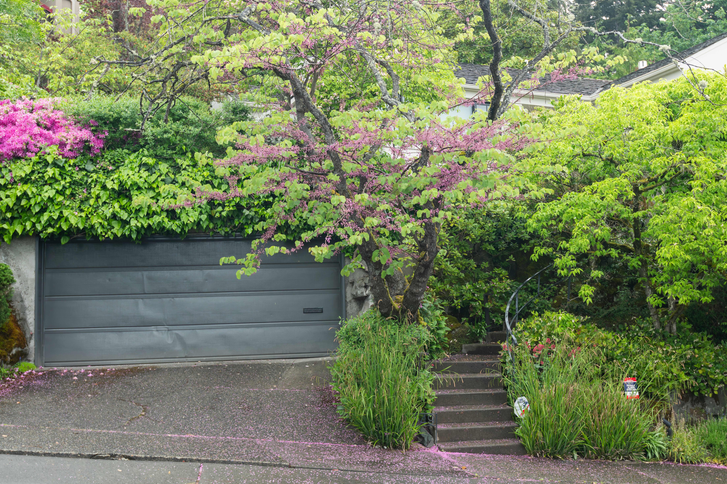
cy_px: 248
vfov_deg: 33.4
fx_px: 808
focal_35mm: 40
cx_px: 393
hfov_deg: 48.4
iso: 400
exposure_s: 1/100
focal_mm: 35
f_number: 6.3
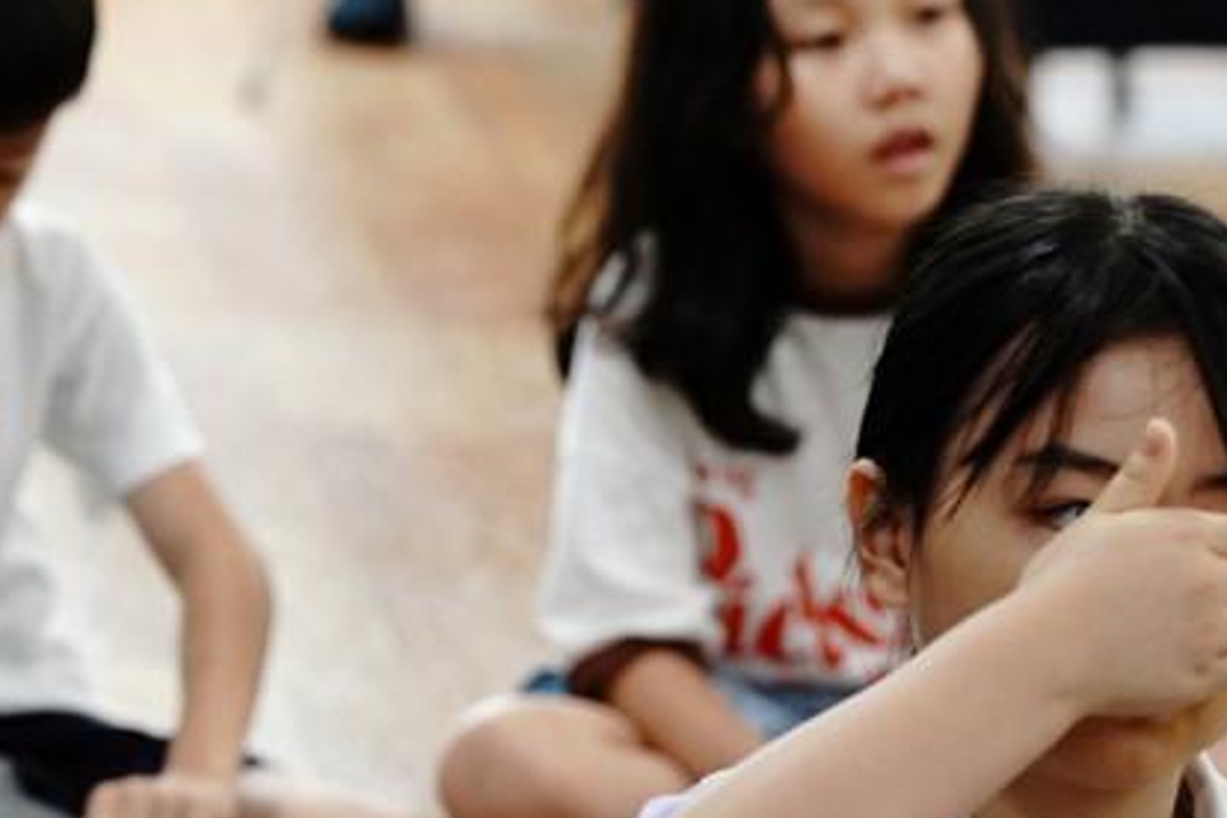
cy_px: 824
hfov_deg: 7.1
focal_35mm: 289
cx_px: 181
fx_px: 9849
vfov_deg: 4.7
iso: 2000
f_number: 4.5
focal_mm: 133
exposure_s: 1/160
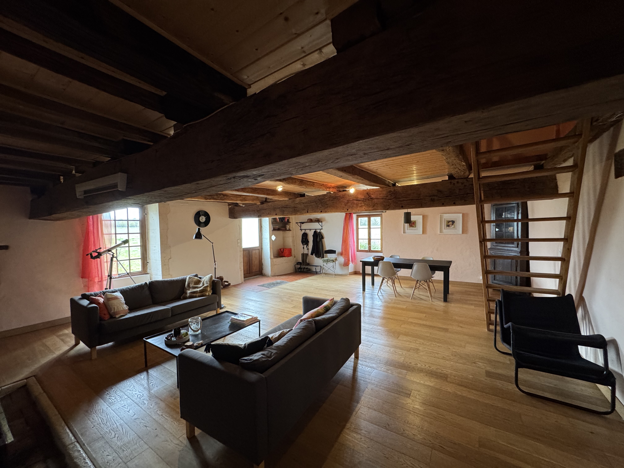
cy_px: 234
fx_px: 252
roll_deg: +1.9
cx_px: 312
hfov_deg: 102.1
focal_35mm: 14
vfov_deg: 85.7
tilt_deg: -0.5
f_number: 2.2
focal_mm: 2.22
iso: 320
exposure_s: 1/50
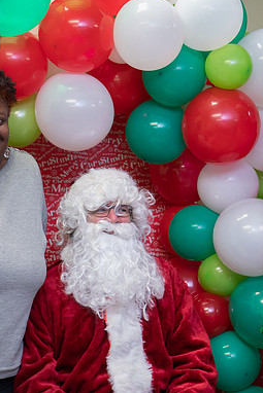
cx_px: 134
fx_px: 931
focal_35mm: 85
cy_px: 195
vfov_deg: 23.9
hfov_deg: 16.1
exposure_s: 1/30
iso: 640
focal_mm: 56
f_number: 4.5
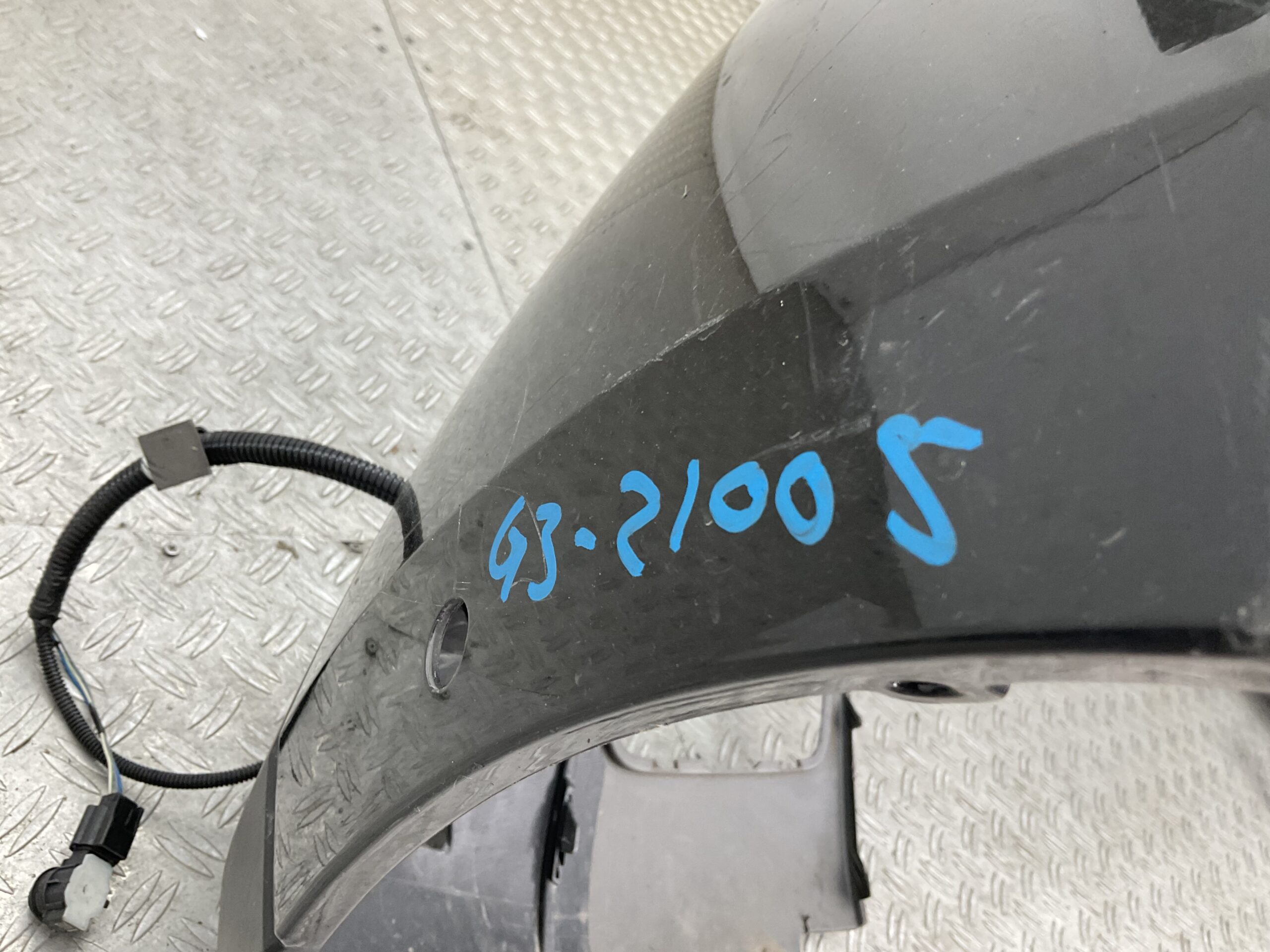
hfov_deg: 61.7
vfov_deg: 48.2
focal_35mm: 29
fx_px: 1064
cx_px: 635
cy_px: 476
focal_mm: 3
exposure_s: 1/120
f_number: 1.8
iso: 50
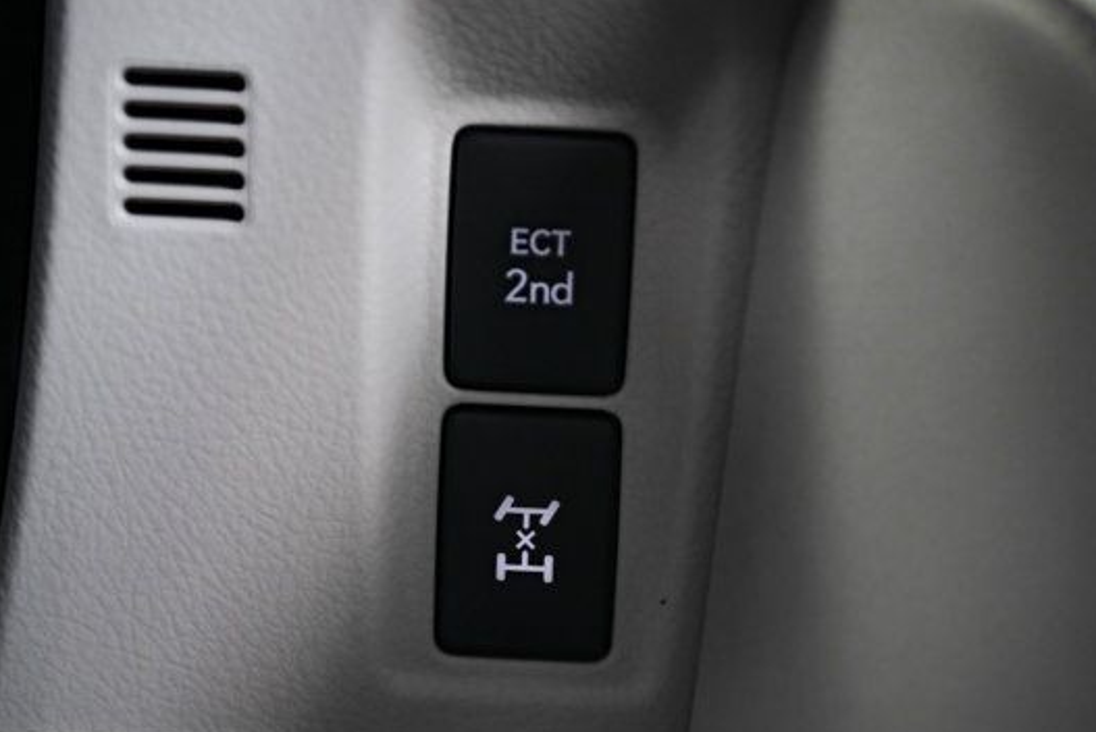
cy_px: 421
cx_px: 559
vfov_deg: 16.1
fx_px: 2589
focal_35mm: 85
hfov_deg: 23.9
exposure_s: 1/200
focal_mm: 70
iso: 800
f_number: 2.8
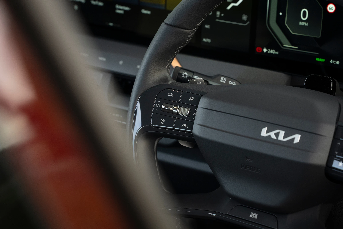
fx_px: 1086
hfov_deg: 17.9
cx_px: 172
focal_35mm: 114
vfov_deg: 12.0
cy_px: 114
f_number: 6.3
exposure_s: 1/125
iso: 1000
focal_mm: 114
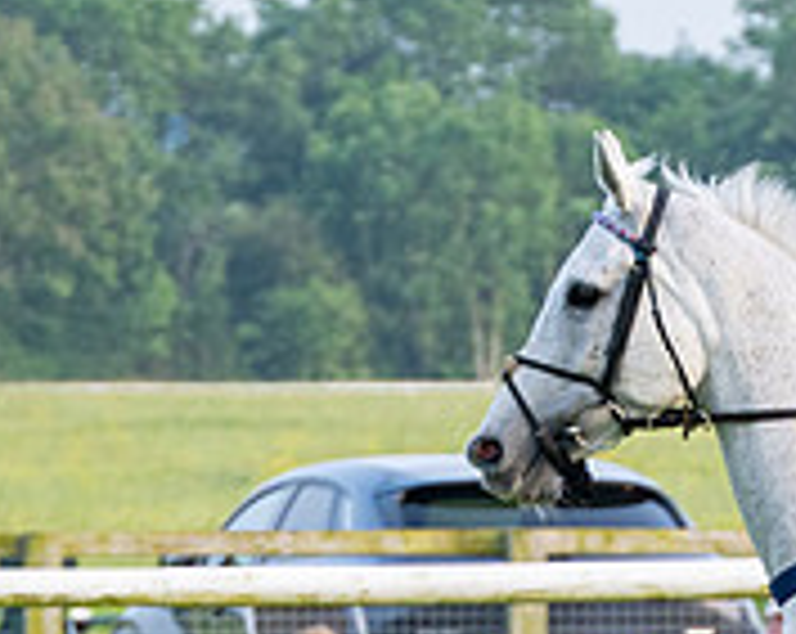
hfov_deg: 3.6
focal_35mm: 532
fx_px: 12512
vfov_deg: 2.9
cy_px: 666
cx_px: 1573
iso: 400
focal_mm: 98
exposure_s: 1/800
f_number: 4
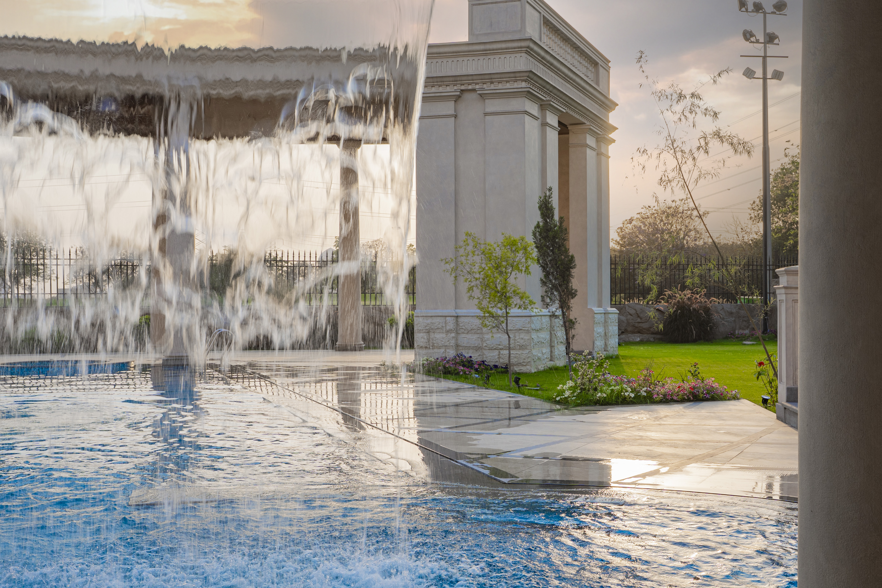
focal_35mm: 42
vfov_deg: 31.9
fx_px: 1029
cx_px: 441
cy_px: 294
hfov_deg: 46.4
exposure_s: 1/100
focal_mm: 28
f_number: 8
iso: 160
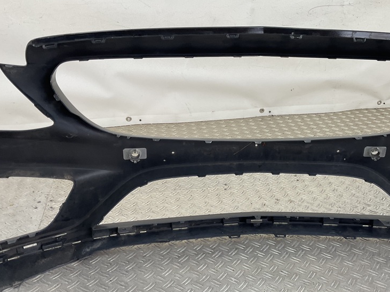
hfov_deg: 46.2
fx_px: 451
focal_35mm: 40
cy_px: 157
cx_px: 253
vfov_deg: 35.9
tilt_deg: -26.0
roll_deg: -1.3
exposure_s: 1/120
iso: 32
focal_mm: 3
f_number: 1.8
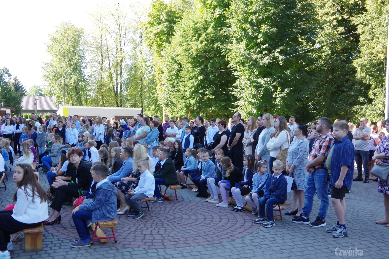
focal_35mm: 36
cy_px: 130
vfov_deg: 36.8
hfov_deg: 53.2
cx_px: 194
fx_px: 389
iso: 1600
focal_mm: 24
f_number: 8
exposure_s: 1/320
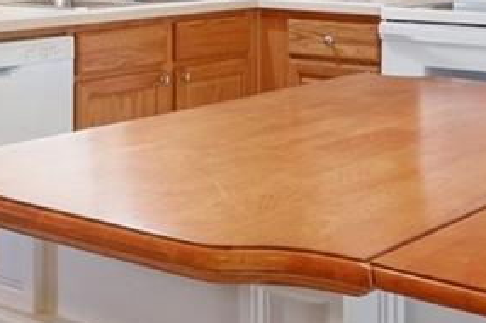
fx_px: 1178
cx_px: 71
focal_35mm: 87
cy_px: -68
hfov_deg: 22.9
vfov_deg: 15.1
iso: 250
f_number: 8
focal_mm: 10.4
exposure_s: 1/1.25
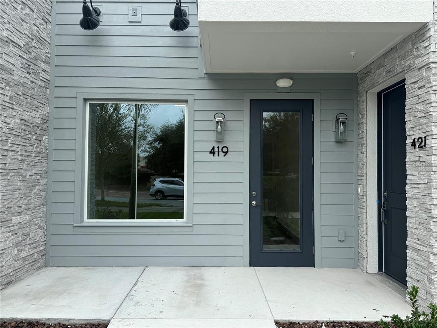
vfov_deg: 56.8
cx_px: 218
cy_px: 164
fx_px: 303
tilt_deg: +3.3
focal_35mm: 24
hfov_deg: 71.6
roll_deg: -0.1
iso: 80
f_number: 1.78
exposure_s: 1/1238
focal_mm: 6.76
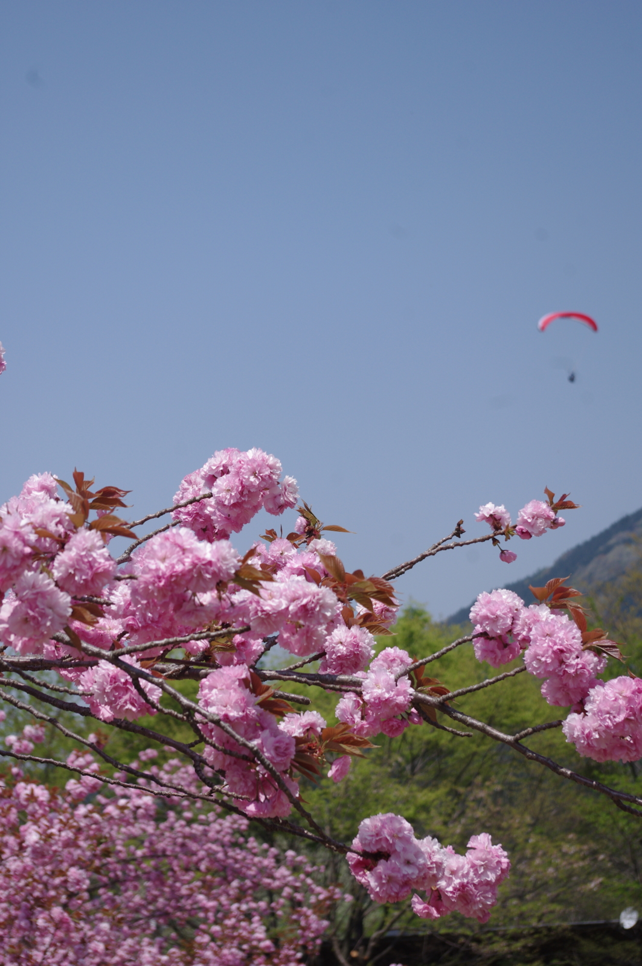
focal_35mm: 82
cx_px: 321
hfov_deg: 16.6
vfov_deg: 24.8
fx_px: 2199
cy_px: 483
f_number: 7.1
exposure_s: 1/800
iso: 200
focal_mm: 55
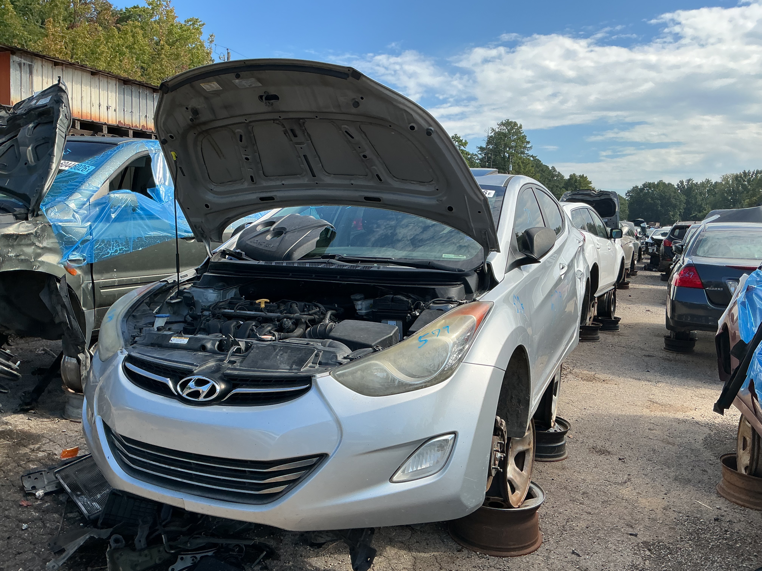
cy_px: 286
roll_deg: -0.2
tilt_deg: -3.8
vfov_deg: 48.2
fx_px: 638
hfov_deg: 61.7
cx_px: 381
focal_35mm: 29
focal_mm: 3
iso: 25
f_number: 1.8
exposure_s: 1/962
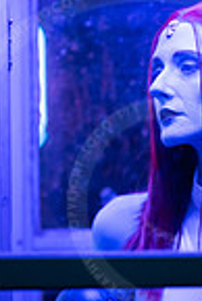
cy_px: 235
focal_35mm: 263
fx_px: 2208
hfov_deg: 5.2
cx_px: 202
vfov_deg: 7.8
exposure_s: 1/250
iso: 200
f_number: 1.3
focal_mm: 85
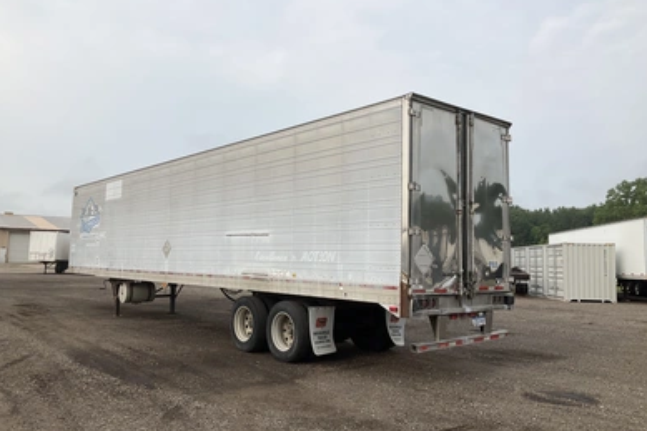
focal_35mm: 31
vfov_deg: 42.3
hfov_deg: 60.3
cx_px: 316
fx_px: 557
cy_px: 200
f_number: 1.8
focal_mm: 3
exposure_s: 1/1534
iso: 25
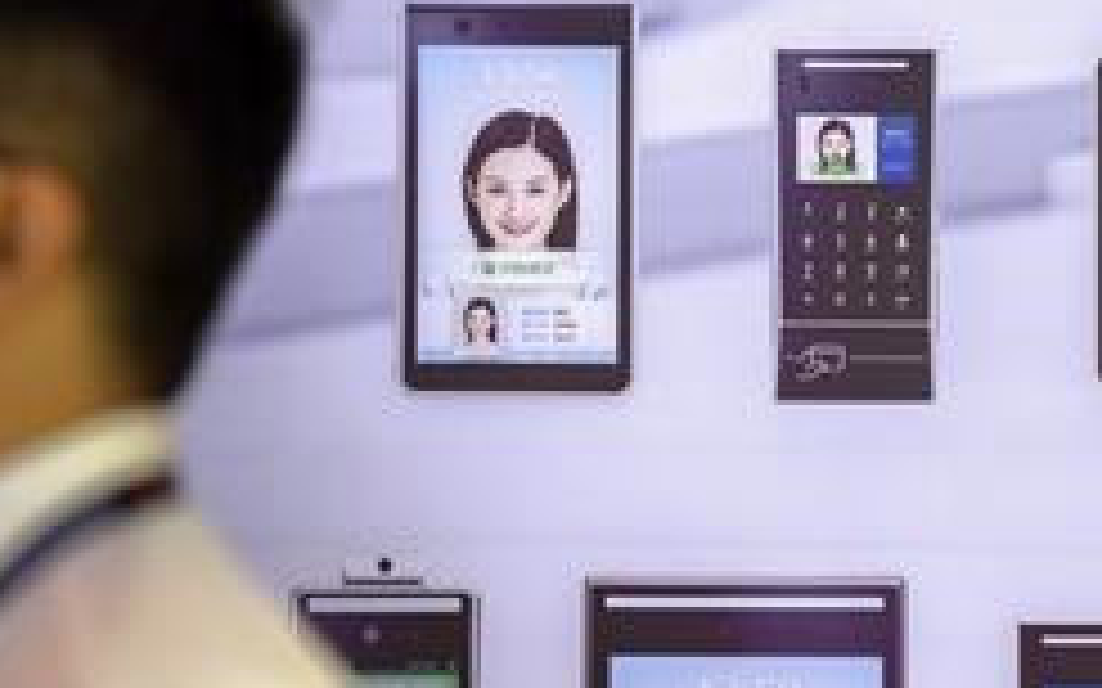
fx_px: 5675
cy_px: 348
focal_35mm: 189
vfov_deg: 6.9
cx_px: 801
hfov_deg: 11.1
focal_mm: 70
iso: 800
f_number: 2.8
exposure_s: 1/640
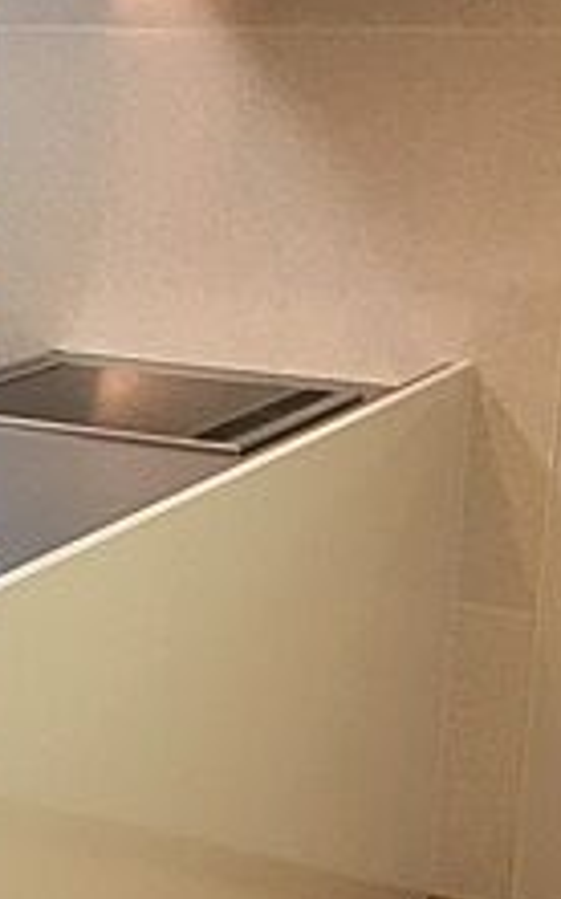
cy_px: 338
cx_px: -642
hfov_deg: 12.5
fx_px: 2179
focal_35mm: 89
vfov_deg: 23.2
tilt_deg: -7.9
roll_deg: +0.1
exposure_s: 1/33
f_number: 2.2
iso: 64
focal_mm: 4.15
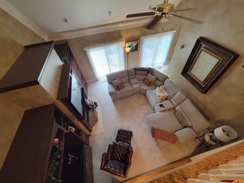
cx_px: 122
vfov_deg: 89.9
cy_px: 92
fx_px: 92
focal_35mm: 13
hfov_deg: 106.2
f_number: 2.2
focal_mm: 2.2
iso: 400
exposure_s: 1/60
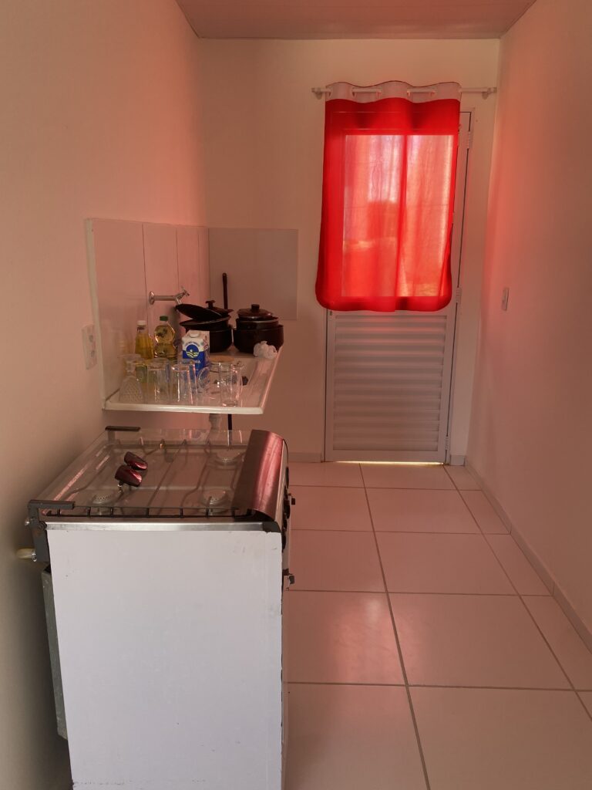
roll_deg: -1.1
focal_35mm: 26
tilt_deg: -12.0
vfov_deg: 67.3
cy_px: 395
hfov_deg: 53.1
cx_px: 296
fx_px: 593
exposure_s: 1/121
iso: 80
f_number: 1.8
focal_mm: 4.25
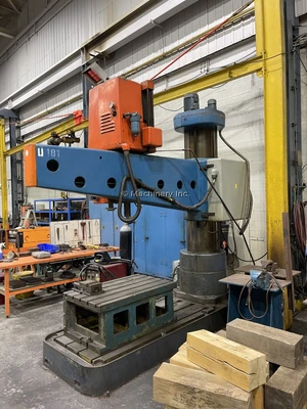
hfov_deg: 54.9
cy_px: 204
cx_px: 154
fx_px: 296
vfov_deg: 69.4
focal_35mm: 25
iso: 160
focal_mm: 5.1
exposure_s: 1/60
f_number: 1.6
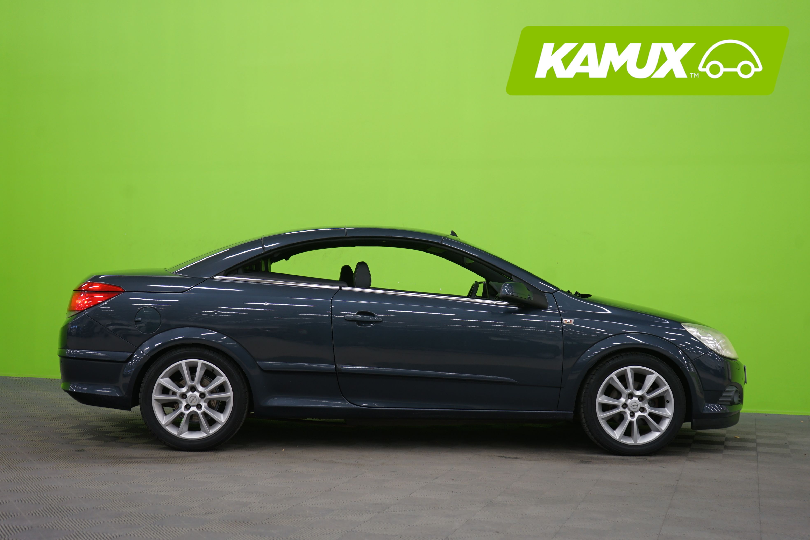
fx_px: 1080
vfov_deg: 28.1
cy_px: 270
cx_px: 405
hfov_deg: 41.1
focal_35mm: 48
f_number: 5
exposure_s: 1/8
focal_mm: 48
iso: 400
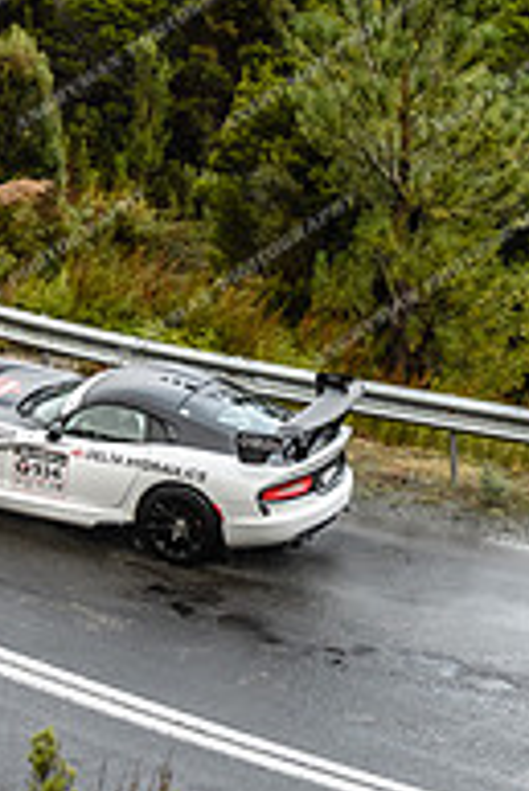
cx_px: 78
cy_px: -66
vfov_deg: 15.0
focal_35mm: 133
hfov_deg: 10.3
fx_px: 2926
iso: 400
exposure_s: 1/800
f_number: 4.5
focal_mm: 38
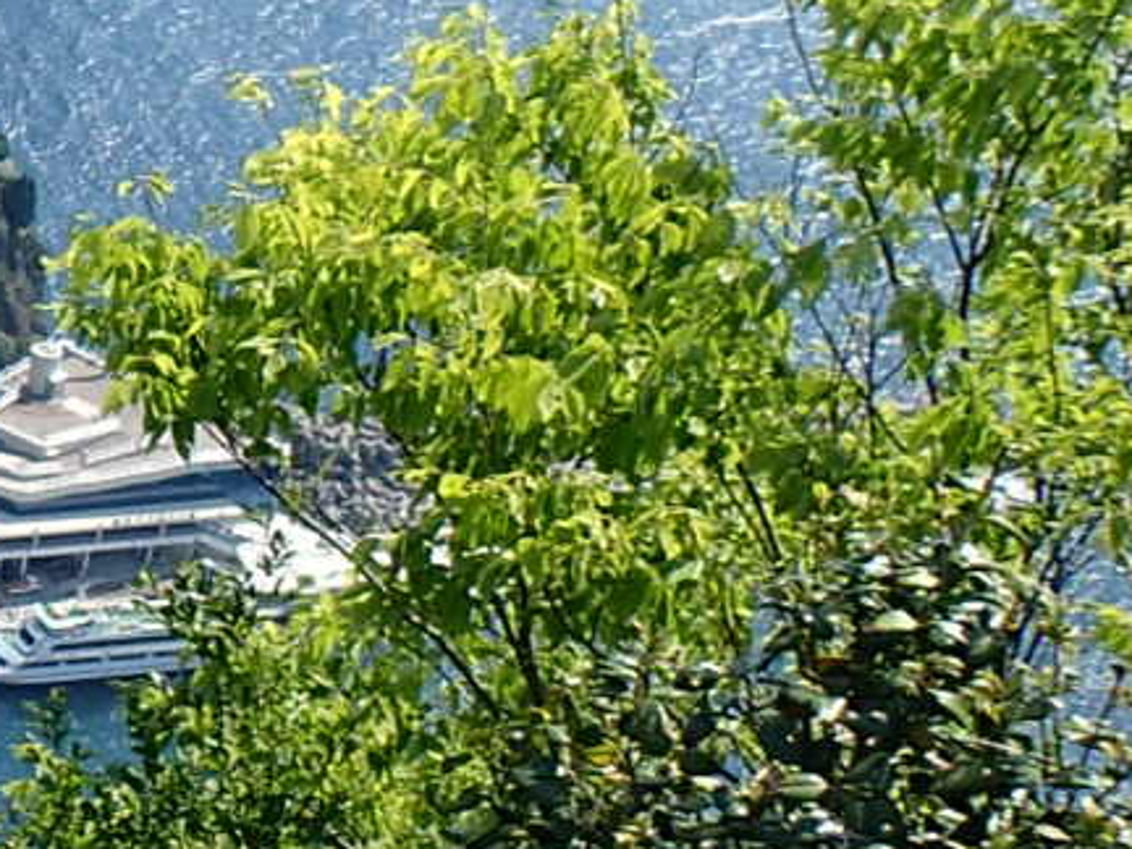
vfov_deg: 13.3
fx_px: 3630
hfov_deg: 14.0
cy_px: 246
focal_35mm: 111
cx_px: -1336
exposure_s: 1/1000
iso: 100
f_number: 2.8
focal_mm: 4.5
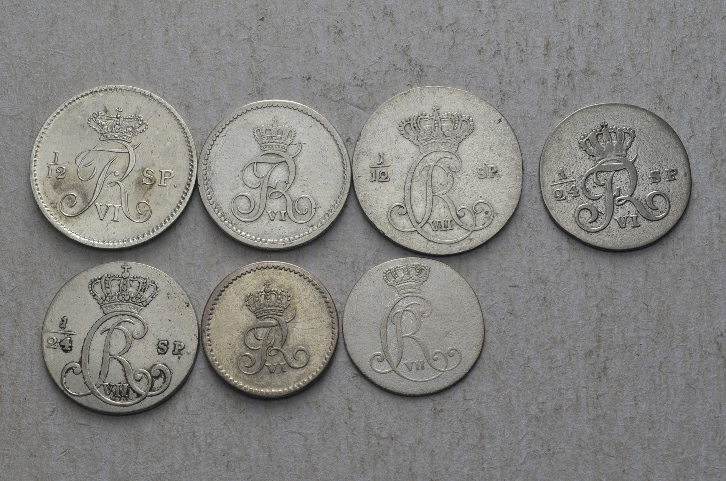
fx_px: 1389
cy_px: 240
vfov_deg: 19.6
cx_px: 363
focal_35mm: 69
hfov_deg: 29.3
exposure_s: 1/250
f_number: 14
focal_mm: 46
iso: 400
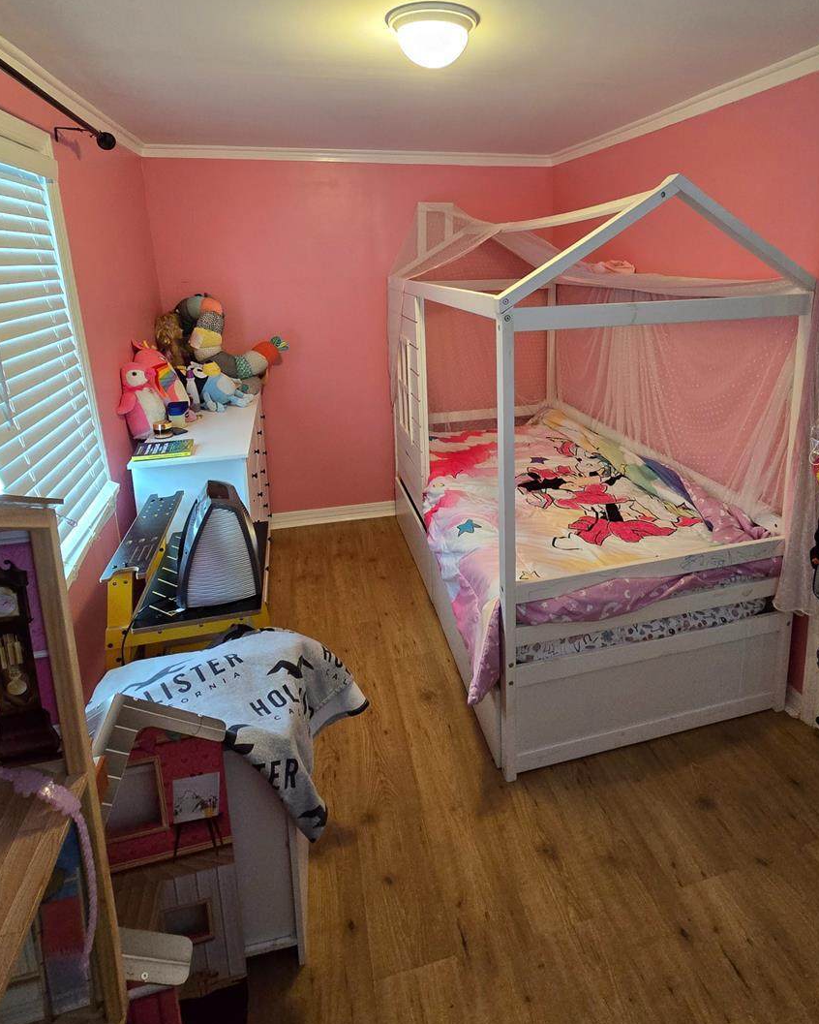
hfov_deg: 73.7
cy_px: 376
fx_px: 545
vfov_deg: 84.5
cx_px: 447
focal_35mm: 18
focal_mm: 2.2
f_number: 2.2
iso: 400
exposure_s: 1/60
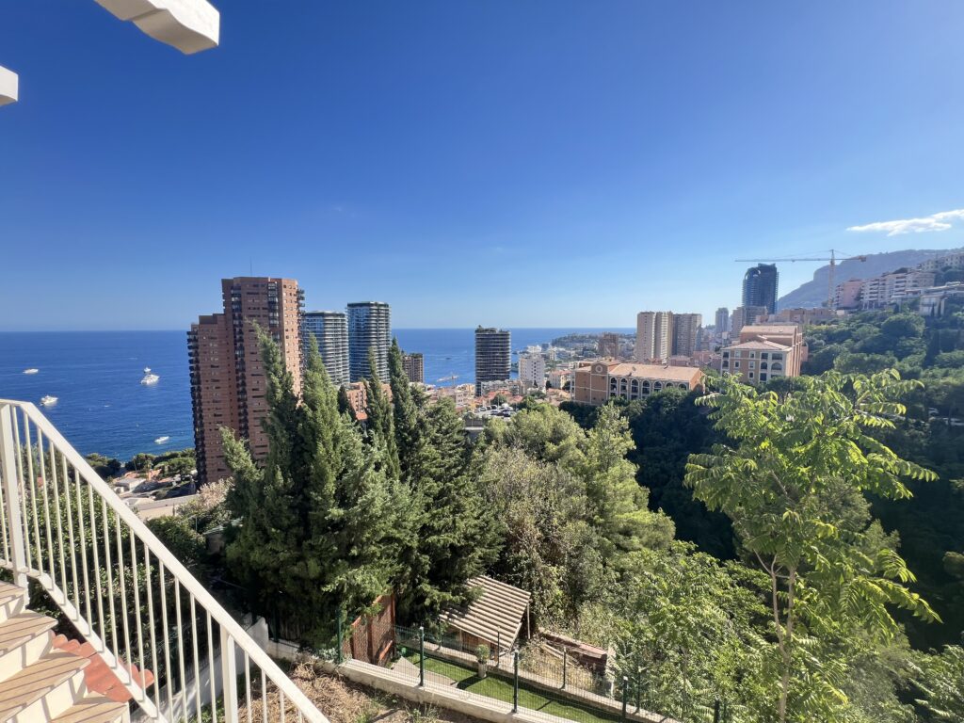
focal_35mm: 13
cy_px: 362
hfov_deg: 106.2
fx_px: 362
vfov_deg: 89.9
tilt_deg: -5.3
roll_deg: +0.3
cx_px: 482
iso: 32
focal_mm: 1.57
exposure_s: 1/809
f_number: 1.8
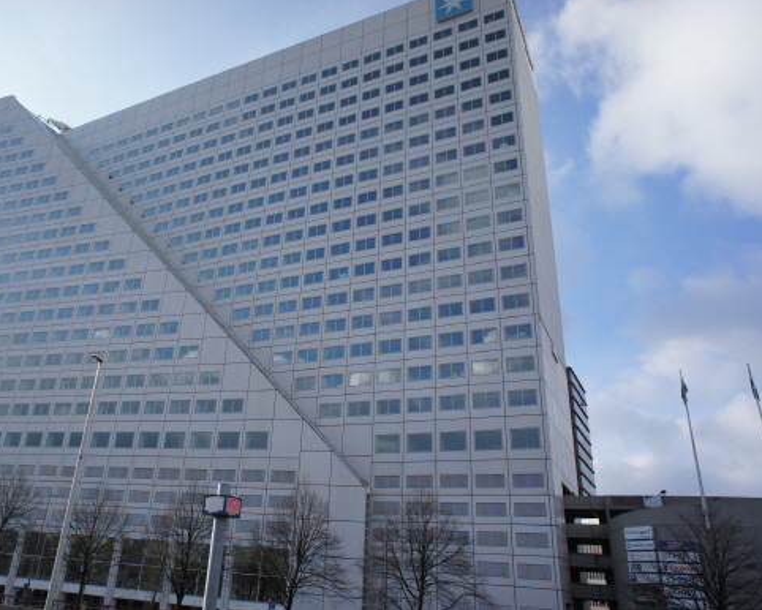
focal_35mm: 28
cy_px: 299
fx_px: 632
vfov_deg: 51.6
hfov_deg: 61.5
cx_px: 292
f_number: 6.3
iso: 200
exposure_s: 1/400
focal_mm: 16
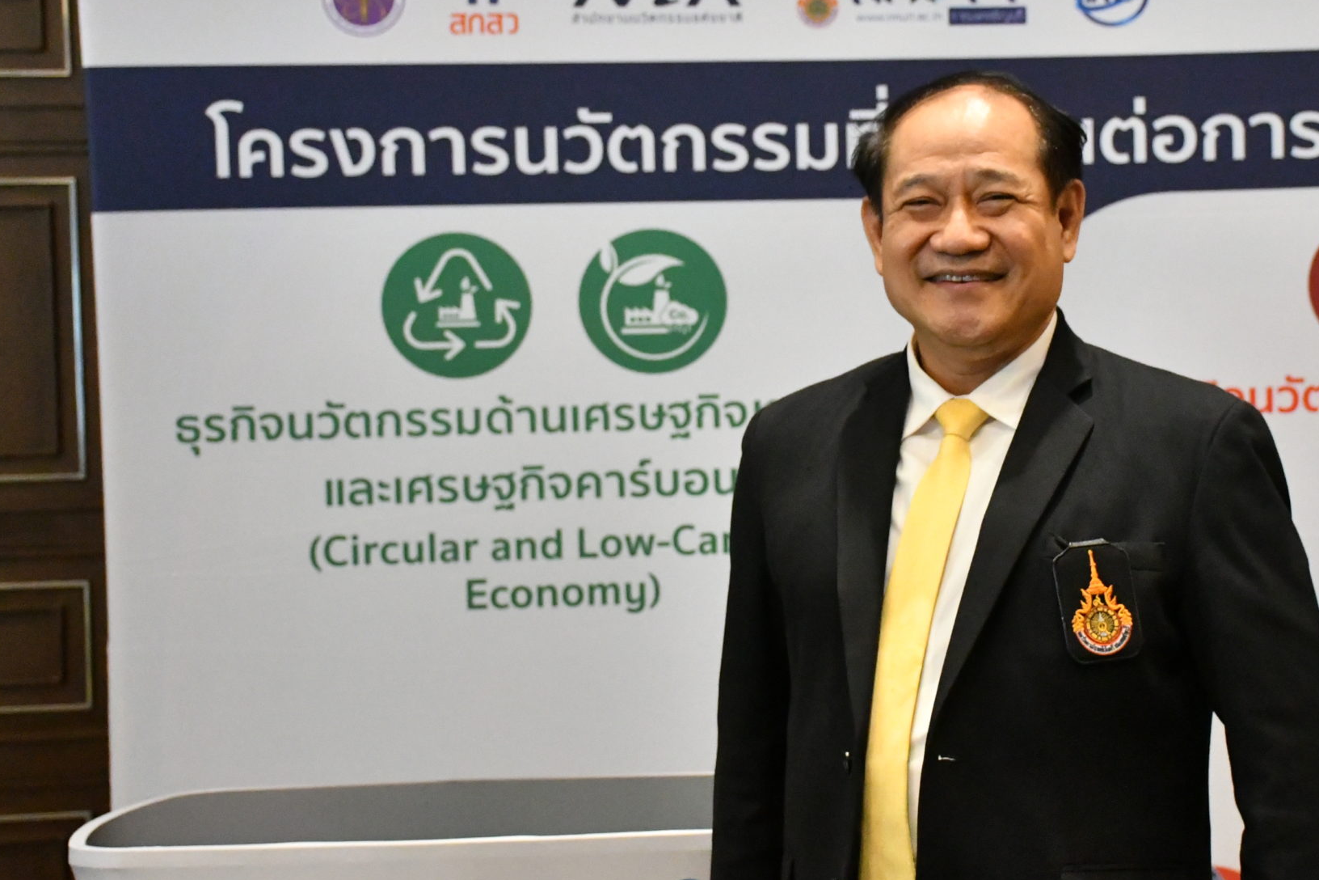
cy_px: 428
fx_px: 2931
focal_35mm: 80
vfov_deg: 17.1
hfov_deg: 25.1
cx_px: 963
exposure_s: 1/125
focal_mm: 34
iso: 8000
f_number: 4.5
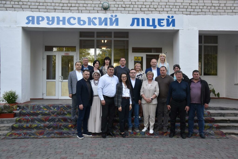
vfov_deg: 35.5
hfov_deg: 51.3
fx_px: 248
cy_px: 80
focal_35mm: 38
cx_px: 119
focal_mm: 25
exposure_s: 1/250
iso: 720
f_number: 4
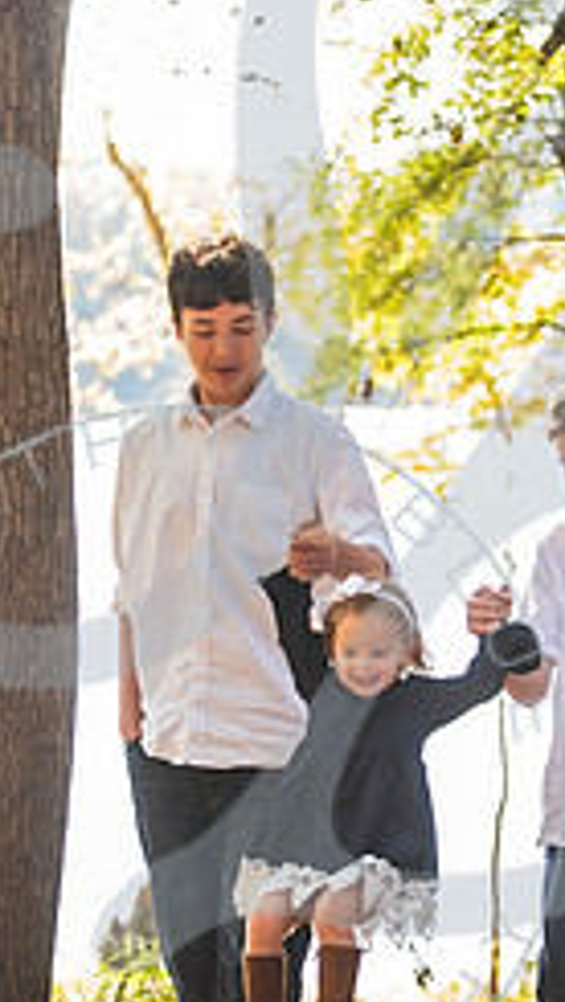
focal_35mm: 183
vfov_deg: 11.8
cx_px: 373
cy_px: 474
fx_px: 4869
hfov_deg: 6.6
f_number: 2.8
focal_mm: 95
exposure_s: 1/250
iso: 400
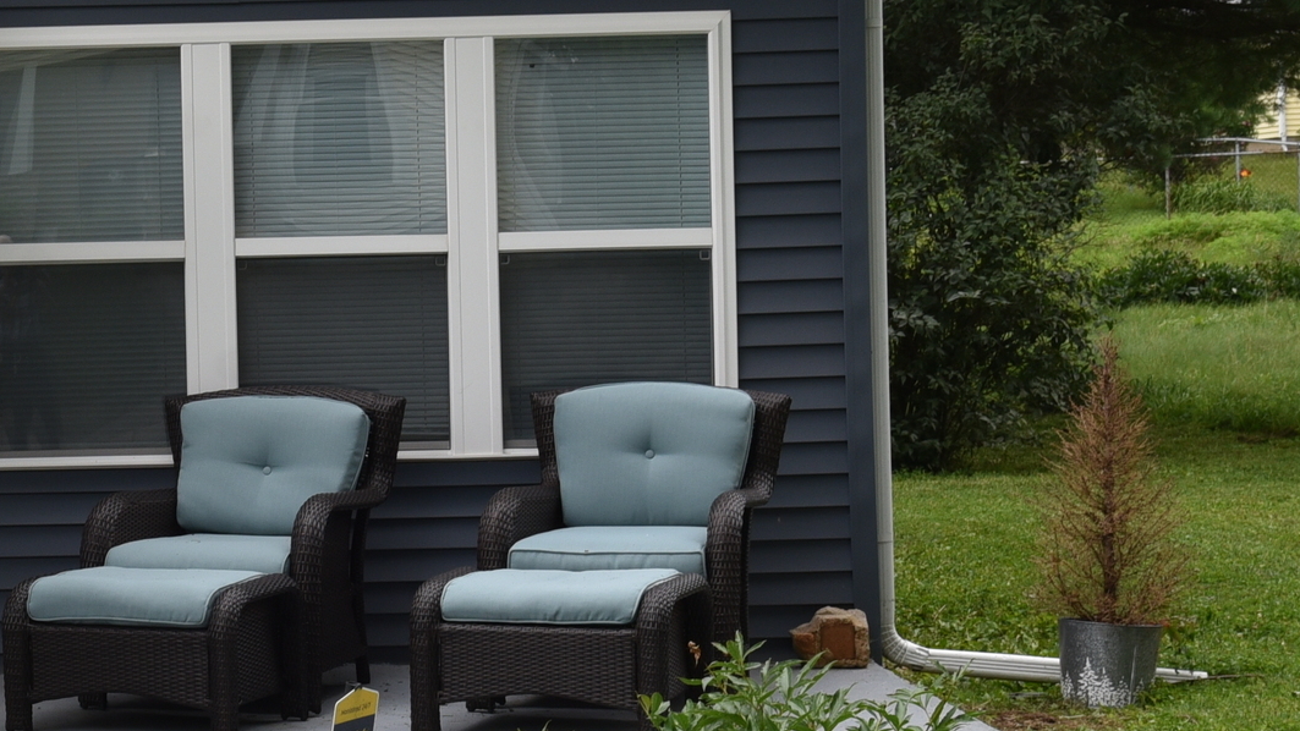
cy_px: 354
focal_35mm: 106
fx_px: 3654
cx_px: -53
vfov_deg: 11.4
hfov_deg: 19.5
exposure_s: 1/250
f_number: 8
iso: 320
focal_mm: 35
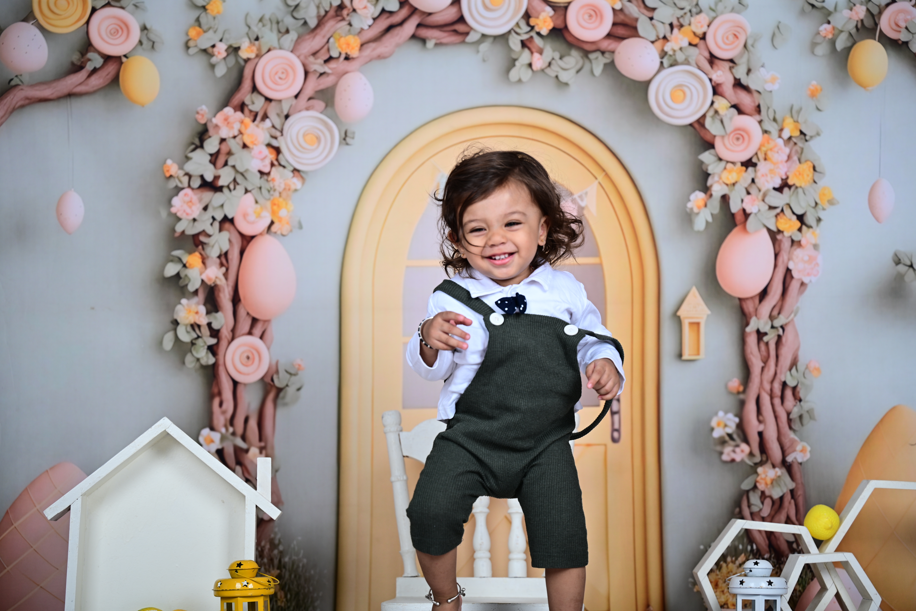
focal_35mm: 70
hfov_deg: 28.8
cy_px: 306
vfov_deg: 19.5
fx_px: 1781
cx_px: 458
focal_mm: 70
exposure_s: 1/160
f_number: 2.8
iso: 100
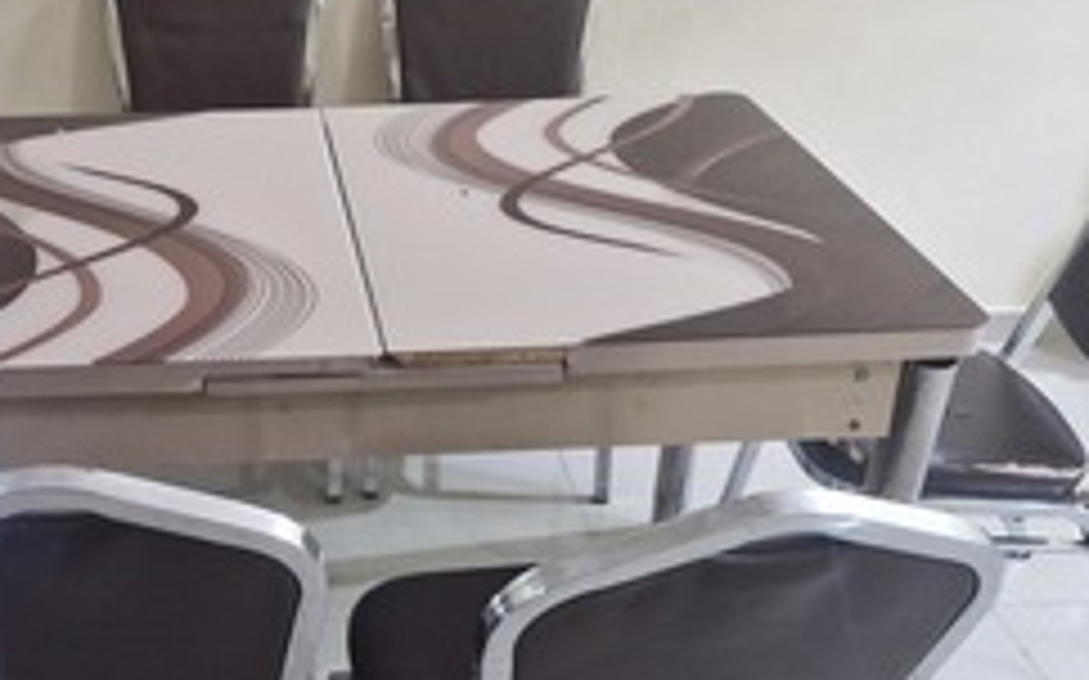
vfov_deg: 27.9
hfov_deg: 42.6
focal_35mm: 46
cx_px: 317
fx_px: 1365
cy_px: 417
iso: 400
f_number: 1.8
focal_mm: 5.54
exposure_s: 1/100
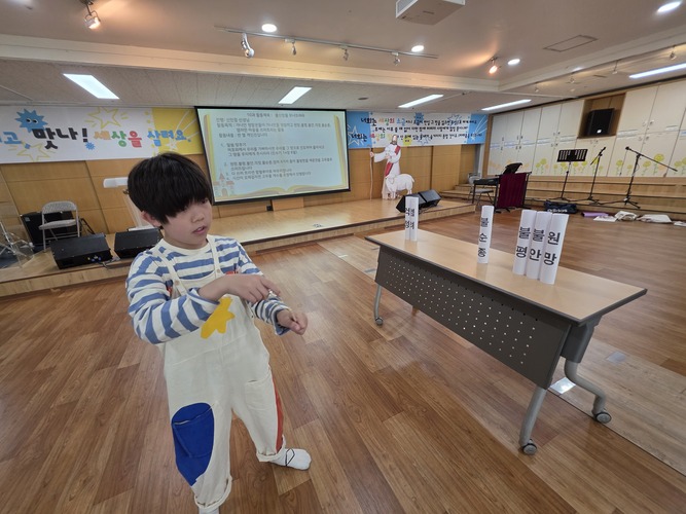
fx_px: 258
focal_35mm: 13
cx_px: 343
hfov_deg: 106.2
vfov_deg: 89.9
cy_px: 257
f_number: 1.9
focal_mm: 2.2
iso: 125
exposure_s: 1/120
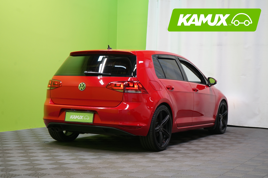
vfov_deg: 22.3
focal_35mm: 61
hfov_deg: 32.9
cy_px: 89
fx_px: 454
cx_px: 134
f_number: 5.6
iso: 640
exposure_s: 1/50
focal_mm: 61
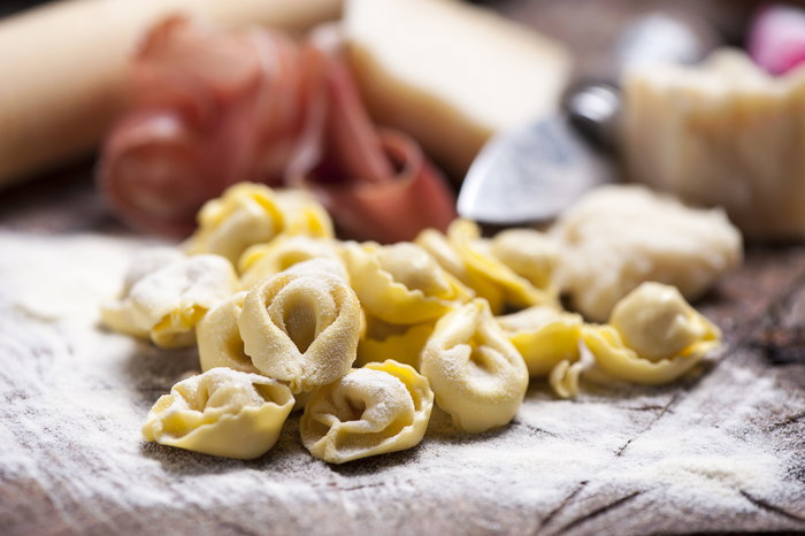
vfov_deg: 13.0
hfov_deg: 19.5
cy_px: 268
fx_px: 2347
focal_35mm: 105
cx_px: 402
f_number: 5.6
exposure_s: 1/125
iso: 200
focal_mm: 105
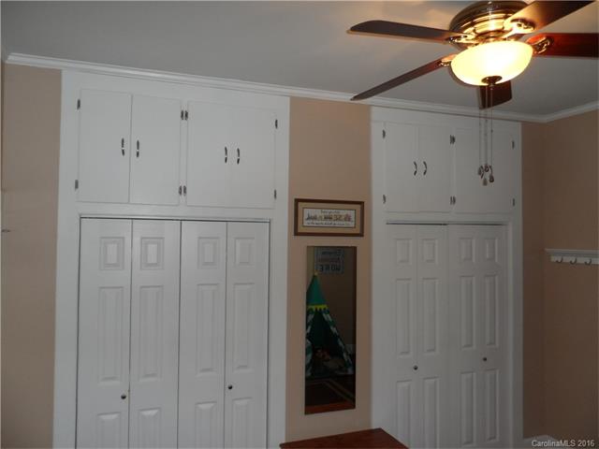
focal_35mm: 24
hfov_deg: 71.6
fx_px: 415
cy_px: 224
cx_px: 300
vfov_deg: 56.8
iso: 100
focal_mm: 4
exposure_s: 1/30
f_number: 3.2
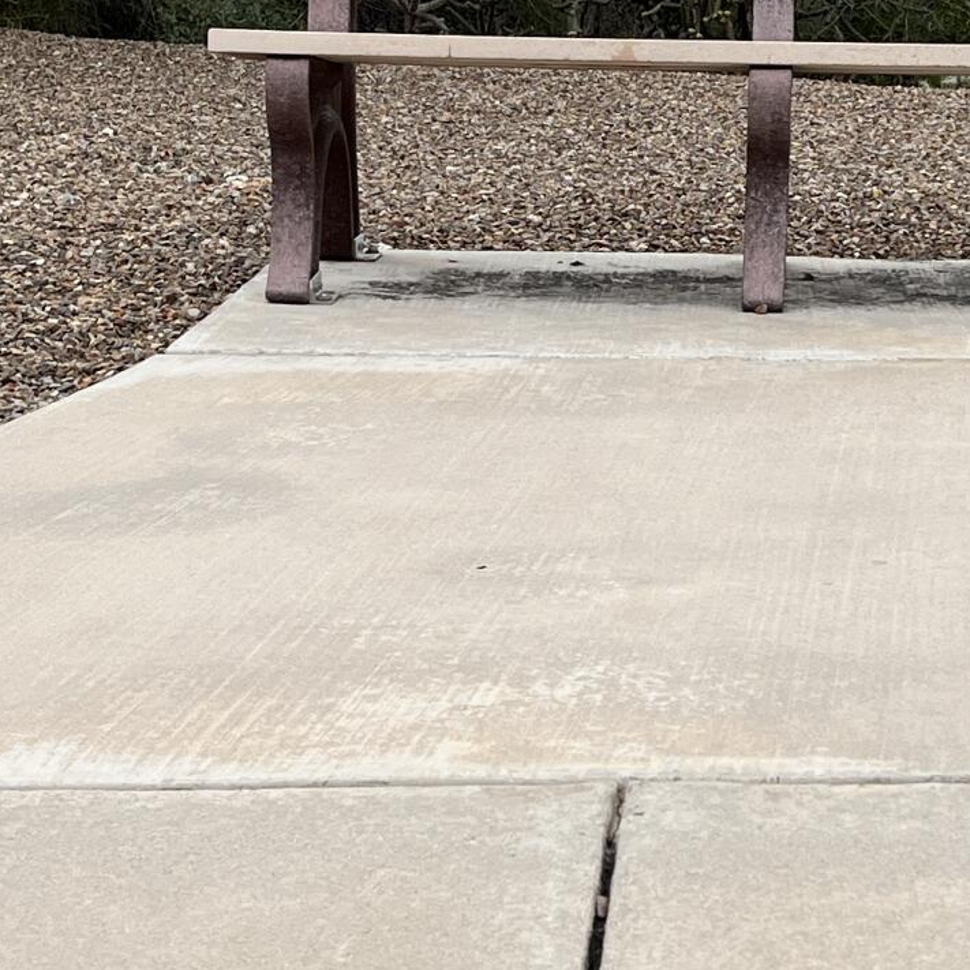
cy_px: 454
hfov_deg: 17.8
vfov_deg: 17.9
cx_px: 760
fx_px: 3075
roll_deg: -0.5
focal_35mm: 97
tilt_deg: -13.6
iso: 50
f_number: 1.6
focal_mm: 5.1
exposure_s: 1/1776
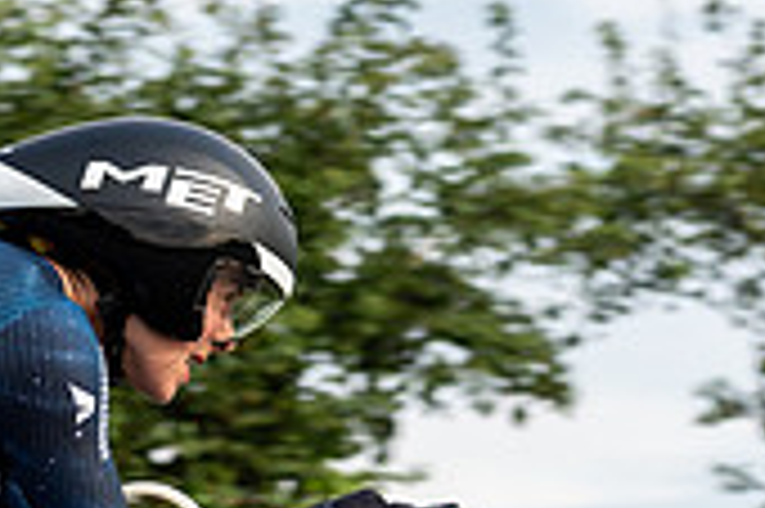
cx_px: -225
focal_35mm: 334
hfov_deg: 6.1
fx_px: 7091
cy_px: 479
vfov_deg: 4.1
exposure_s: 1/640
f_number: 4
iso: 125
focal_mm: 75
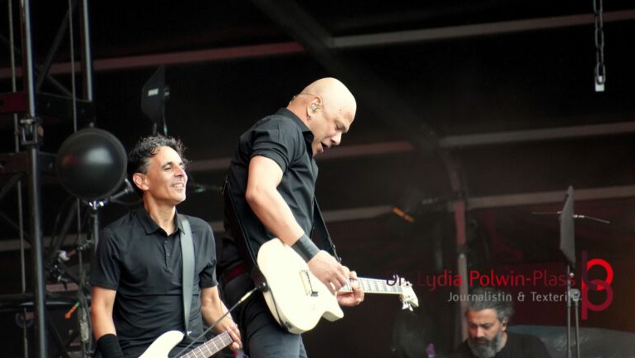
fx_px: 7967
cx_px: 317
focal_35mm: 473
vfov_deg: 2.6
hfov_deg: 4.6
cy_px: 153
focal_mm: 300
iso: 3200
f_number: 6.3
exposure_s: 1/500
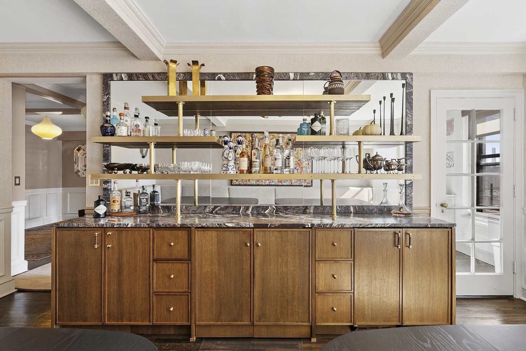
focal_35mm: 17
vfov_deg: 70.5
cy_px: 176
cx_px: 263
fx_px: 249
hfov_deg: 93.2
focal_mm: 17
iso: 800
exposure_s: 1/15
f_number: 10
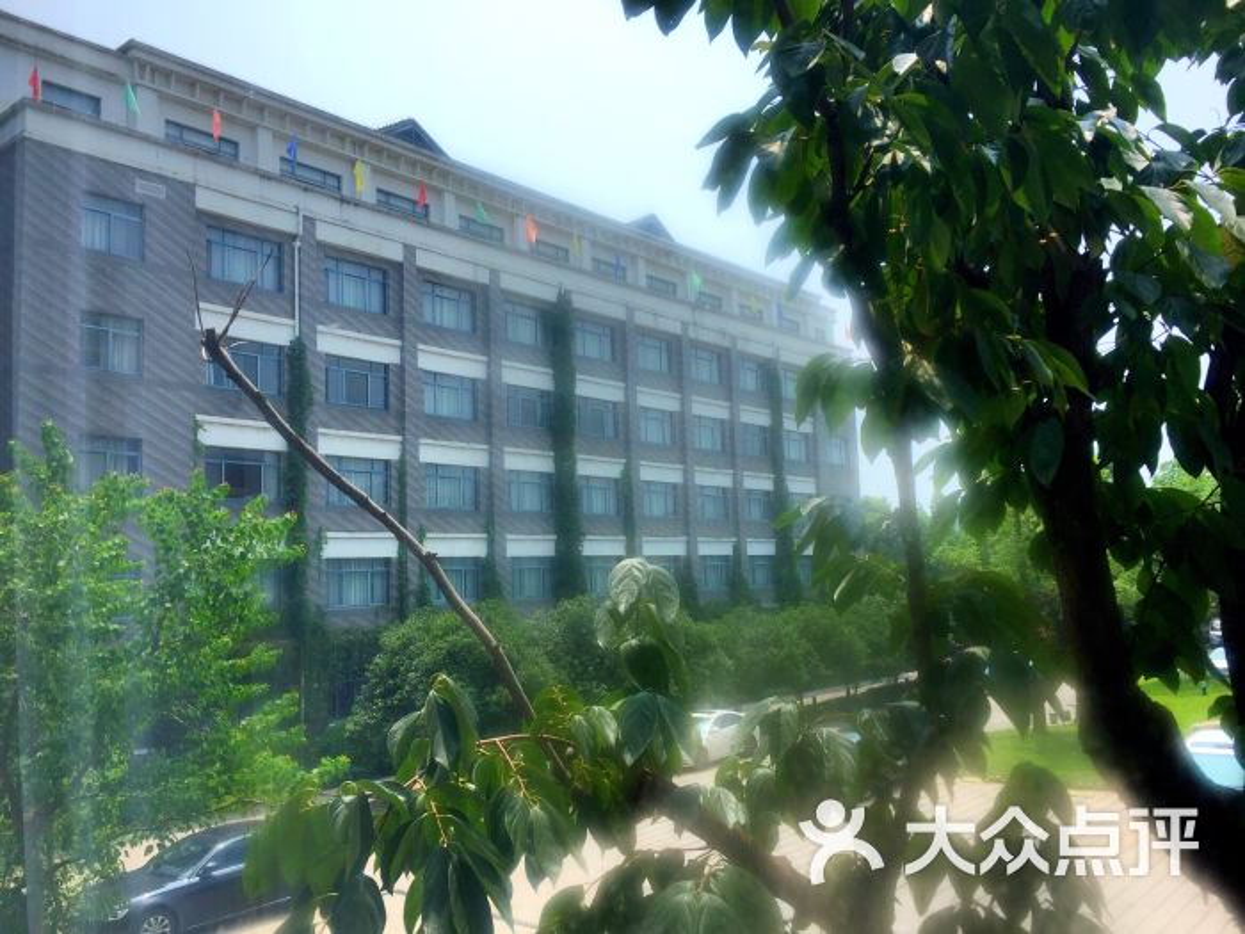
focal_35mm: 29
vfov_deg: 48.2
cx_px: 622
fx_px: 1043
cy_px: 467
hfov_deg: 61.7
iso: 32
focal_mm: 4.15
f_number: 2.2
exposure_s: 1/1464
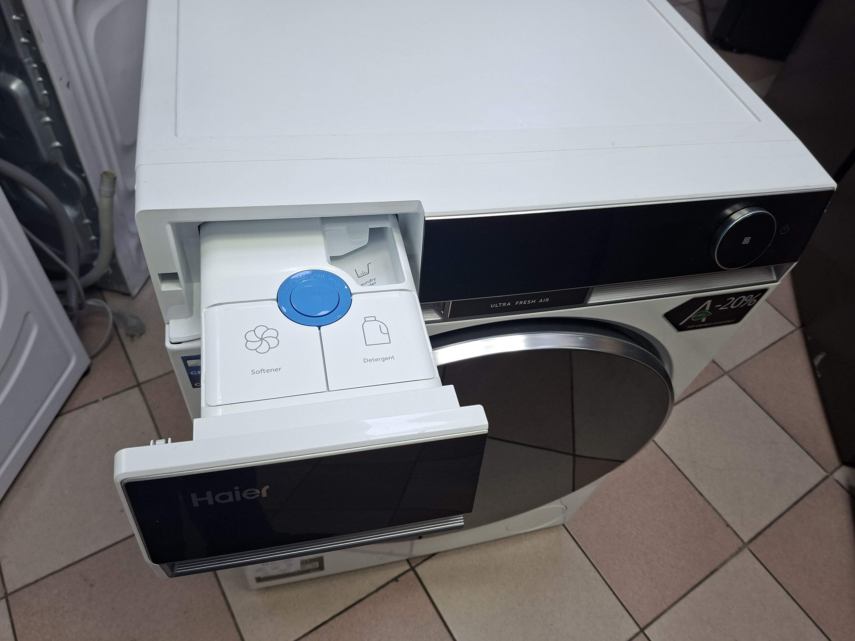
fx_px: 568
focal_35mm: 23
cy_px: 320
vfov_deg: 58.9
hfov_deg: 73.9
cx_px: 428
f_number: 1.8
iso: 160
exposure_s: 1/100
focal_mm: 5.54
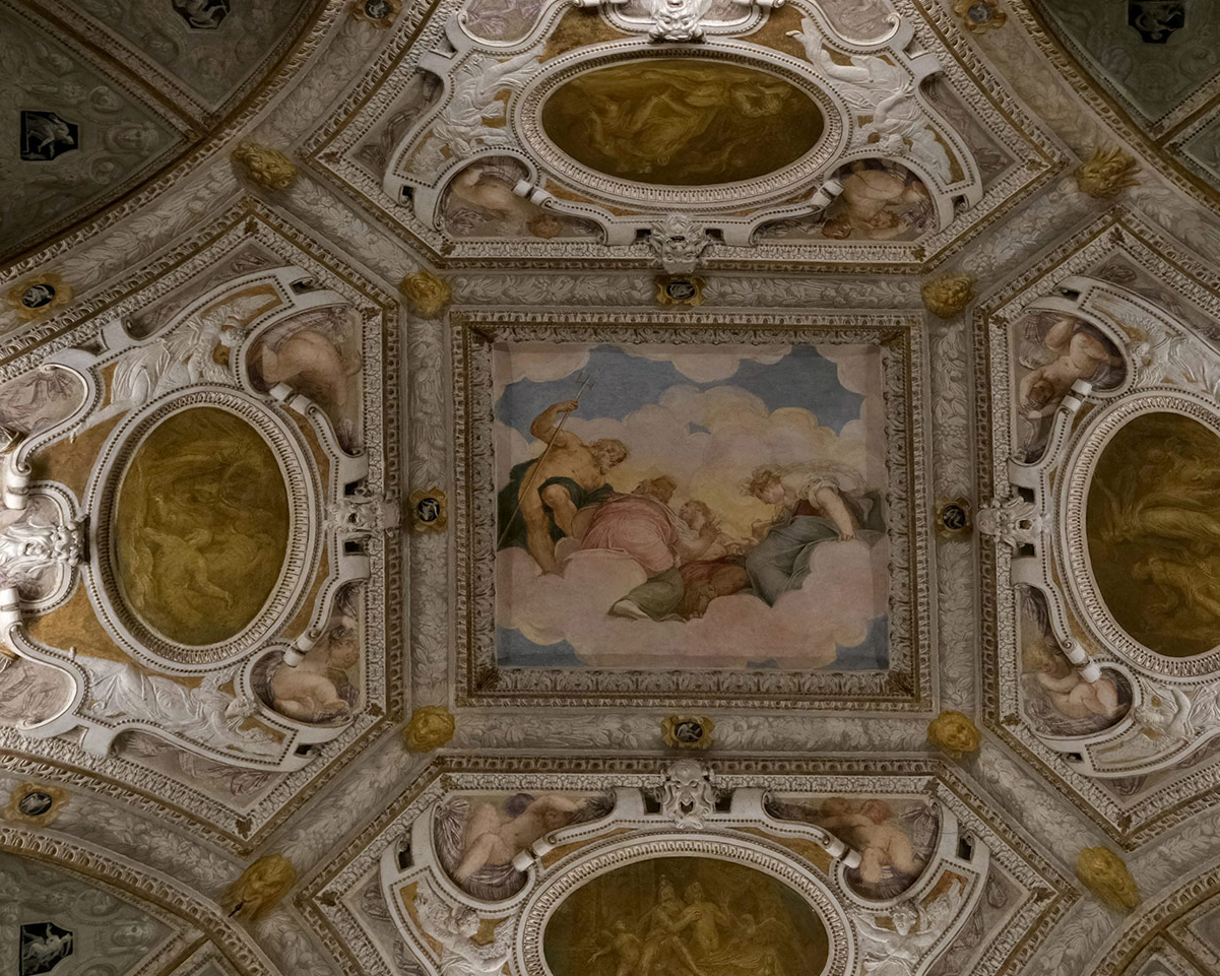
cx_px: 703
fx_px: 1156
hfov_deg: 55.4
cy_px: 580
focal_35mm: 32
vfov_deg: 45.6
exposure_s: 1/75
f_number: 4.5
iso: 1600
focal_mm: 13.2
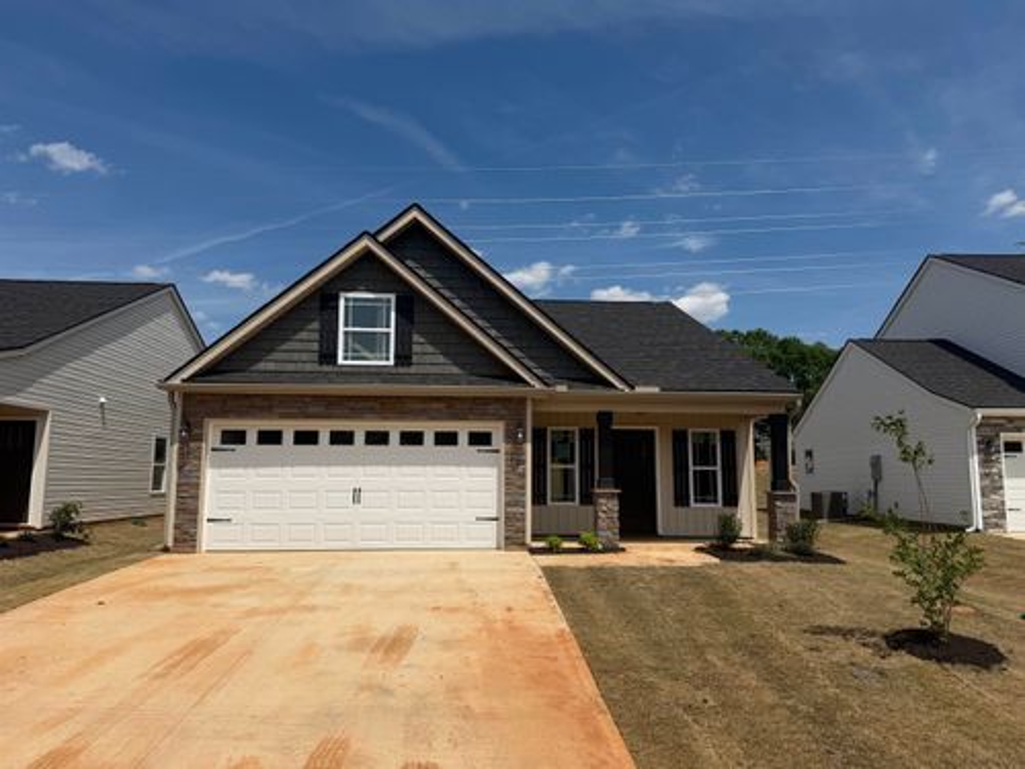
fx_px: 711
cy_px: 384
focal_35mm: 24
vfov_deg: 56.8
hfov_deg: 71.6
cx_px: 512
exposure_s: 1/9091
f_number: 1.78
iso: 80
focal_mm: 6.76
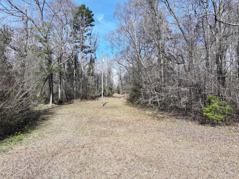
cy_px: 90
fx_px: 166
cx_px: 120
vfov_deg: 56.8
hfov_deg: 71.6
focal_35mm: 24
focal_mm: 12.29
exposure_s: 1/1000
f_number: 2.8
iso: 100
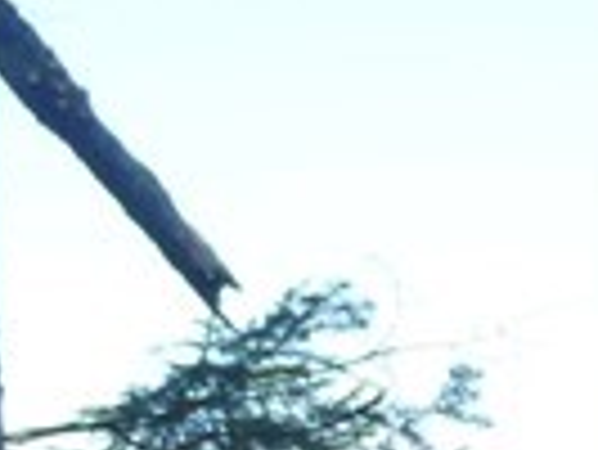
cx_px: 1529
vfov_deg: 4.0
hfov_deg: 5.2
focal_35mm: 370
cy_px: 1107
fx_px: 6398
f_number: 4.3
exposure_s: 1/160
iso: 80
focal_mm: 8.6
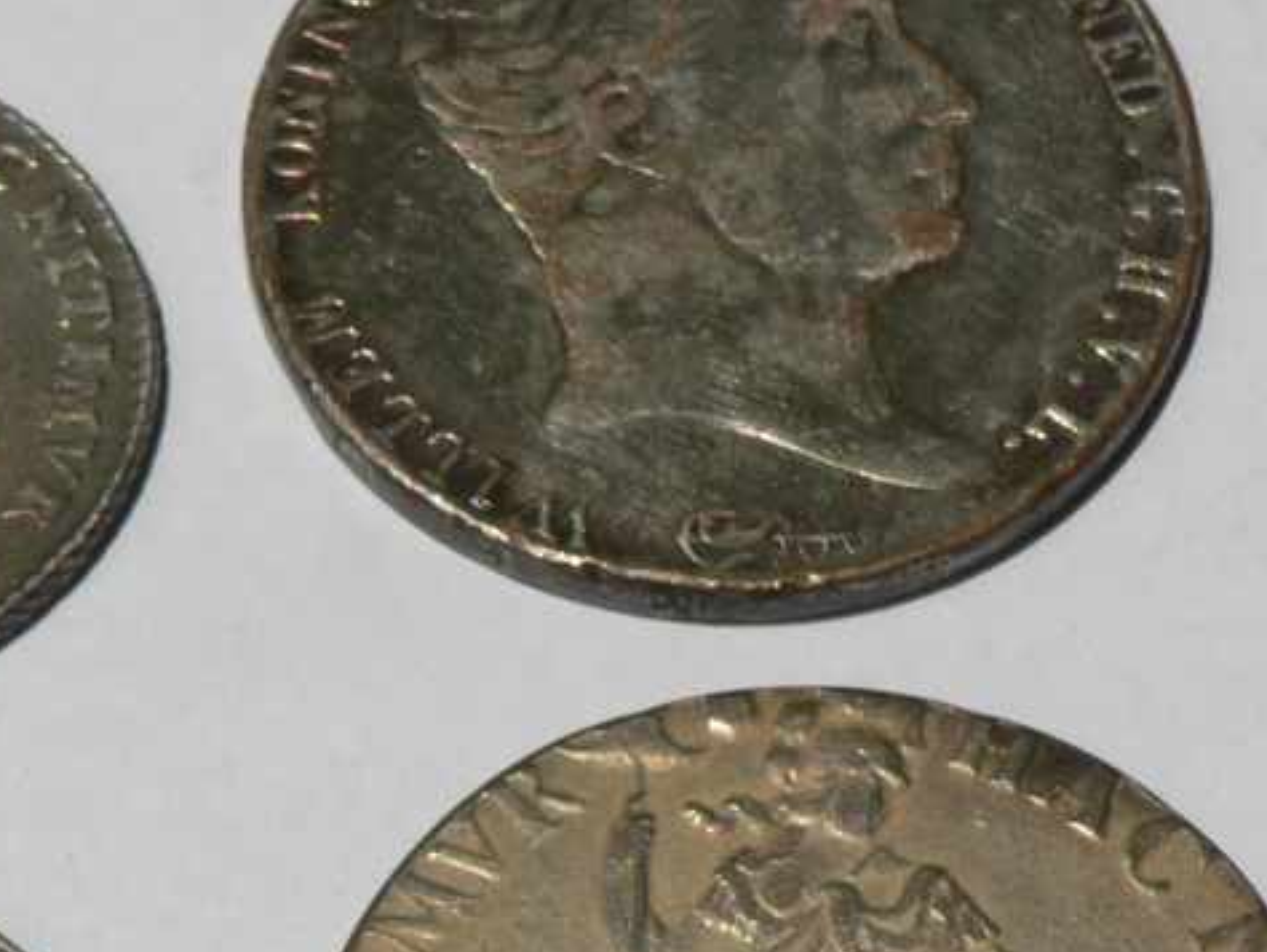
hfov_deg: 12.8
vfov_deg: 9.6
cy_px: 743
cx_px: 361
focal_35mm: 154
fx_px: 5639
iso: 80
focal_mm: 12.2
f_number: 7.1
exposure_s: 1/800
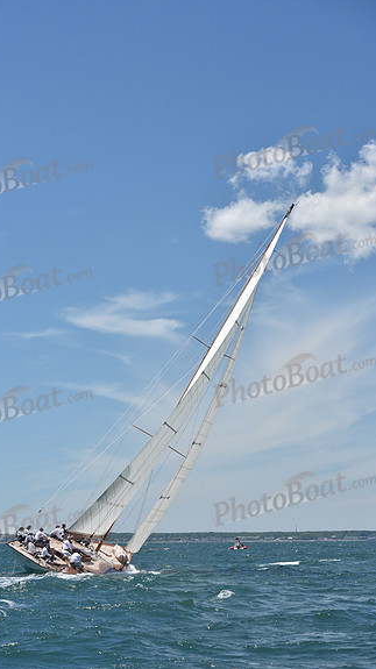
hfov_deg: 16.3
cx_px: 153
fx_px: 1313
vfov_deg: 28.6
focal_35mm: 74
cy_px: 334
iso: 320
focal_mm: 70
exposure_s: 1/800
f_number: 7.1
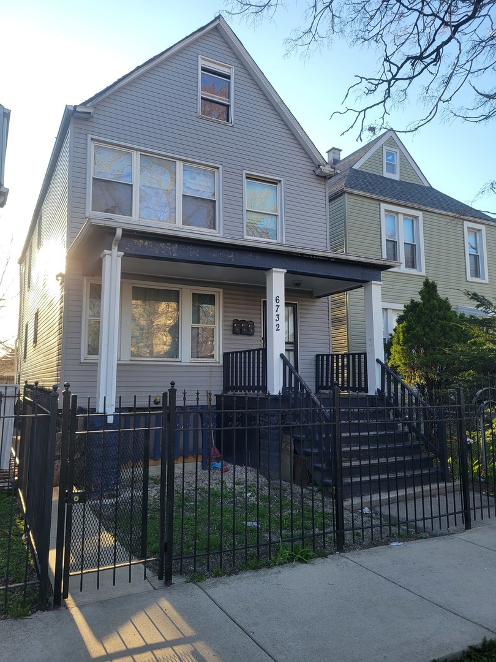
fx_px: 497
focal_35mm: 26
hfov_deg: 53.1
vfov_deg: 67.3
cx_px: 248
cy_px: 331
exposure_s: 1/475
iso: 40
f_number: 1.8
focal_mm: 5.4
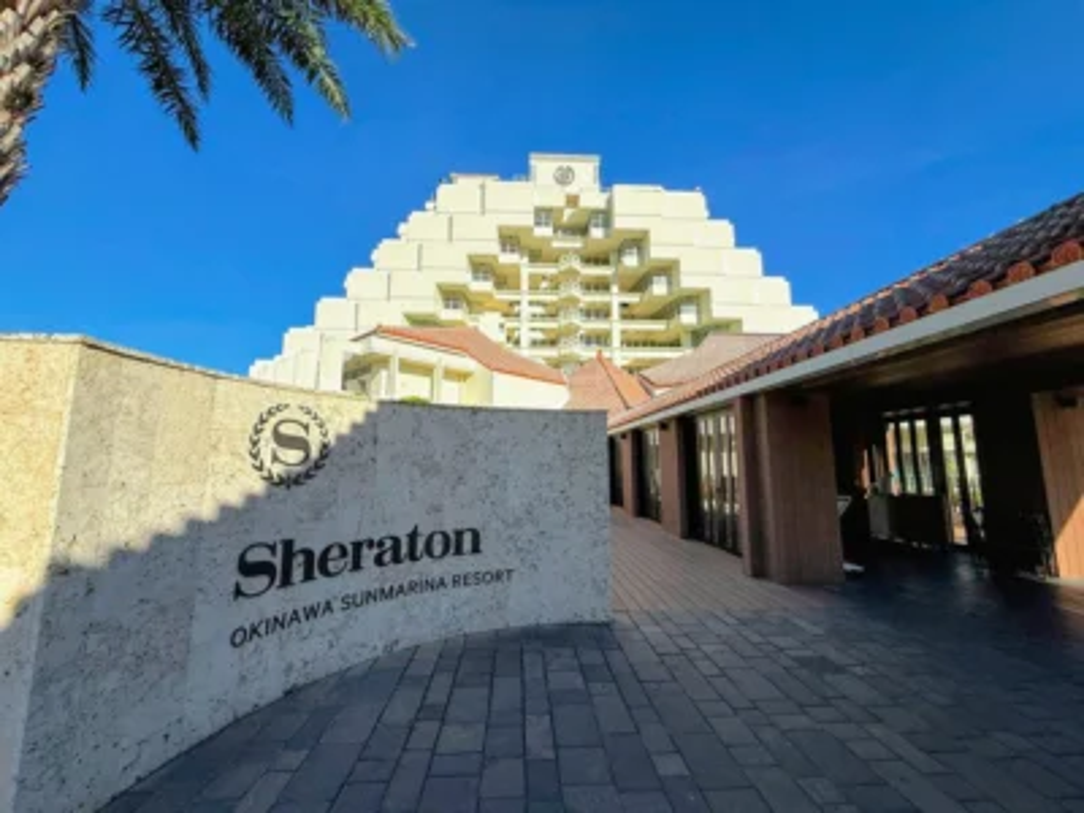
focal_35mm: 14
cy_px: 406
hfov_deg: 102.1
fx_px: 438
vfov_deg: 85.7
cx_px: 542
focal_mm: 2.22
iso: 50
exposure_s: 1/4149
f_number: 2.2
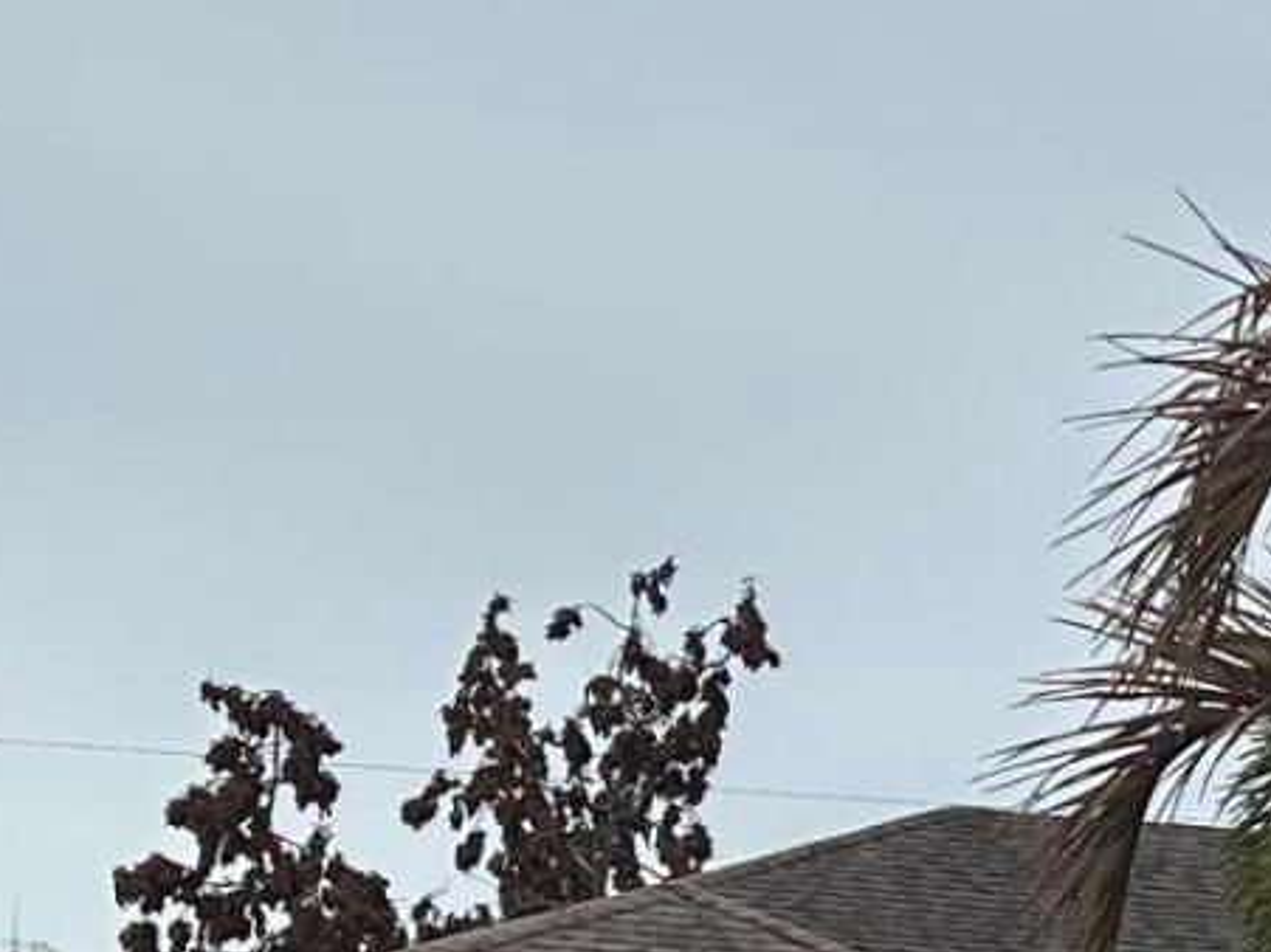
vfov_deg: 8.8
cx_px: 1468
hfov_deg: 11.7
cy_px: 1163
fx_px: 6093
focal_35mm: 166
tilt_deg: +7.3
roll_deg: -3.2
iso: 50
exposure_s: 1/6211
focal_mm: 5.7
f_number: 1.5
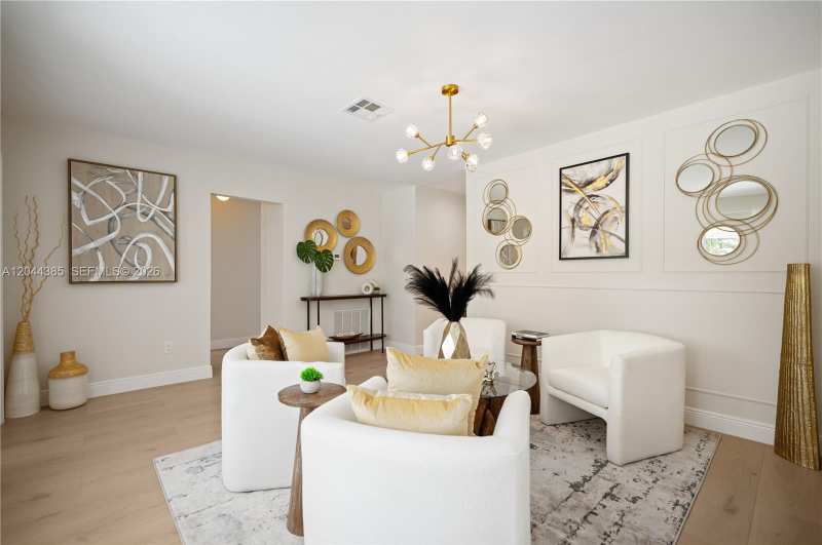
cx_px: 411
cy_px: 272
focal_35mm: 16
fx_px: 353
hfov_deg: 98.6
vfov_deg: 75.3
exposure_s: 1/50
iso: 200
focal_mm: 15.5
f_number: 3.5
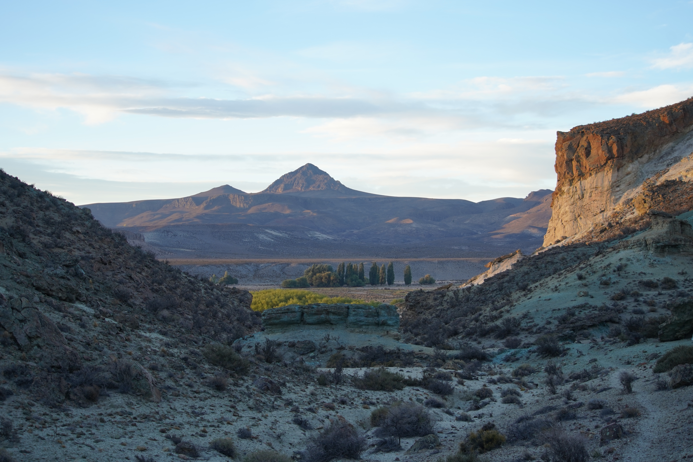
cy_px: 231
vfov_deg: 28.1
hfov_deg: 41.1
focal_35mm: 48
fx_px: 924
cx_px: 346
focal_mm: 48
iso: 250
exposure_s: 1/60
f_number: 4.5
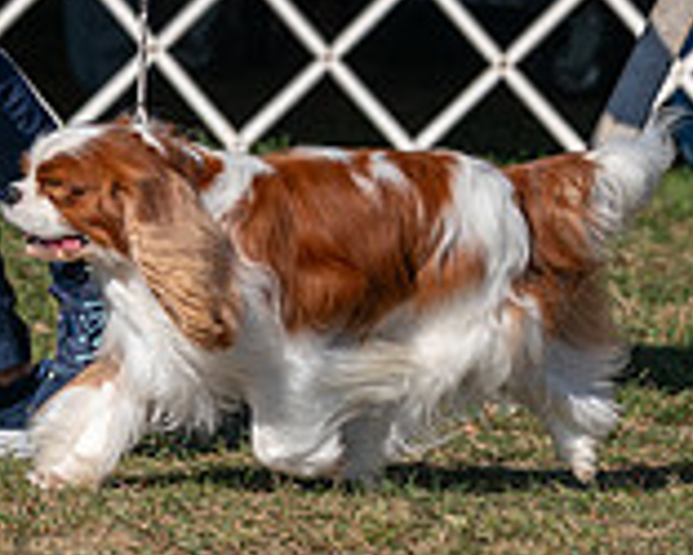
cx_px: 260
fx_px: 10672
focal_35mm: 520
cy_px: -240
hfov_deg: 3.7
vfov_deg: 3.0
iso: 100
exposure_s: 1/1250
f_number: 4.5
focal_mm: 128
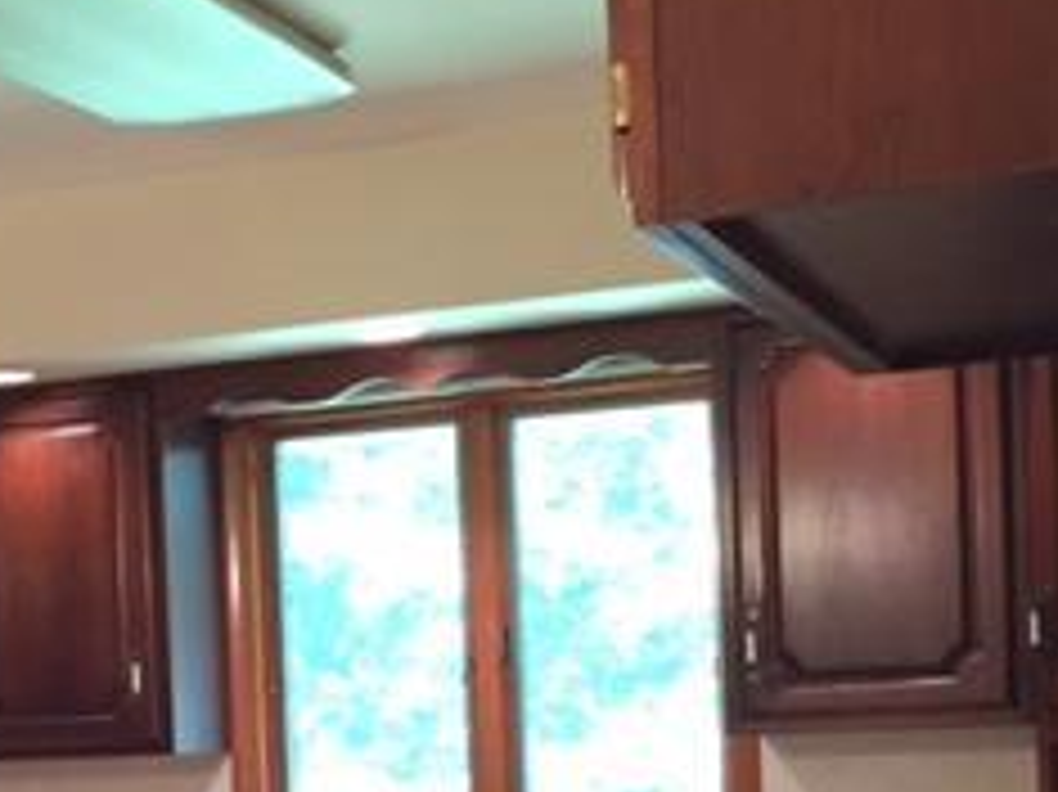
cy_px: 801
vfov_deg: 18.2
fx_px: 2413
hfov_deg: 24.2
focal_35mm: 79
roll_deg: +1.8
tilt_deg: -1.6
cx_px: 149
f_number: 2.2
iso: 200
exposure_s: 1/30
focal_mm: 4.15
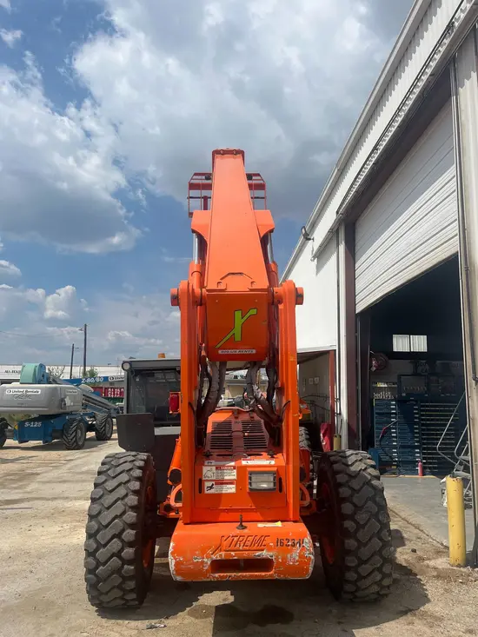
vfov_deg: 67.3
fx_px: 479
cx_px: 239
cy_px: 318
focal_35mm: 26
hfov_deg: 53.1
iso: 50
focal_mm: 5.1
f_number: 1.6
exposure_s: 1/6897
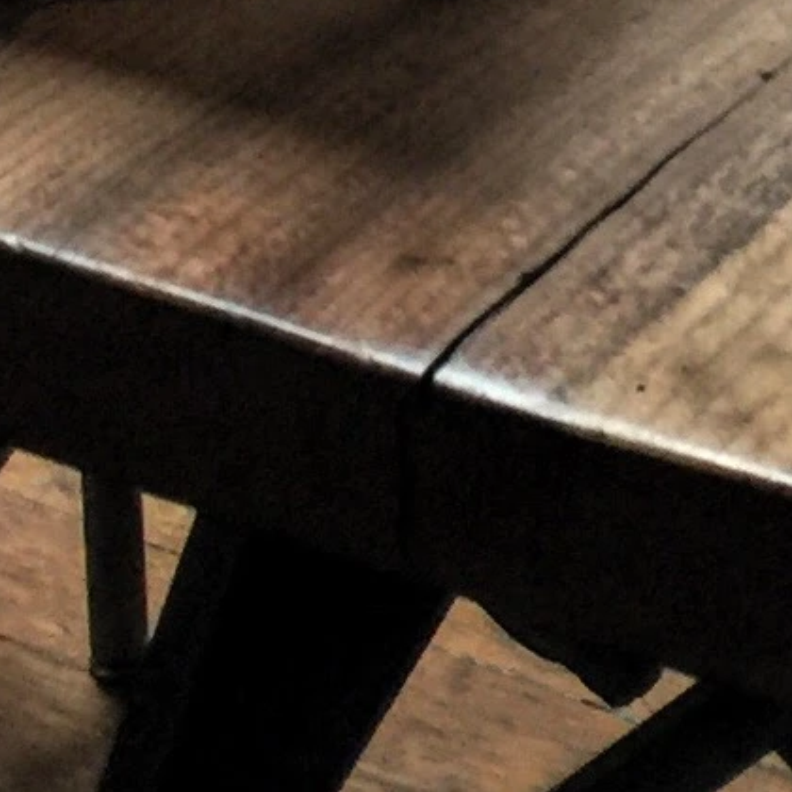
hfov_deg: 8.7
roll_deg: +1.0
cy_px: -1228
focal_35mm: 199
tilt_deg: -16.2
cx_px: 913
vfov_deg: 8.0
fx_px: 5151
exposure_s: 1/15
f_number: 2.2
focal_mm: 4.15
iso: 32
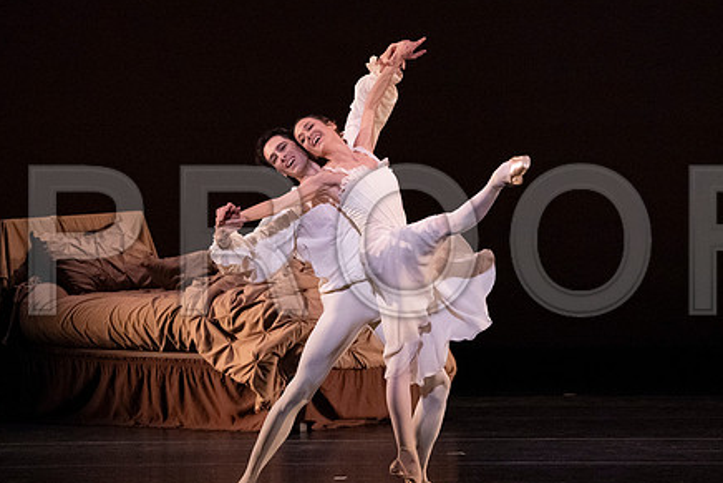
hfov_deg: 4.6
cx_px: 395
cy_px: 245
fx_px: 8980
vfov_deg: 3.1
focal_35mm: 447
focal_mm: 336
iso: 20000
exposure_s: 1/400
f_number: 7.1
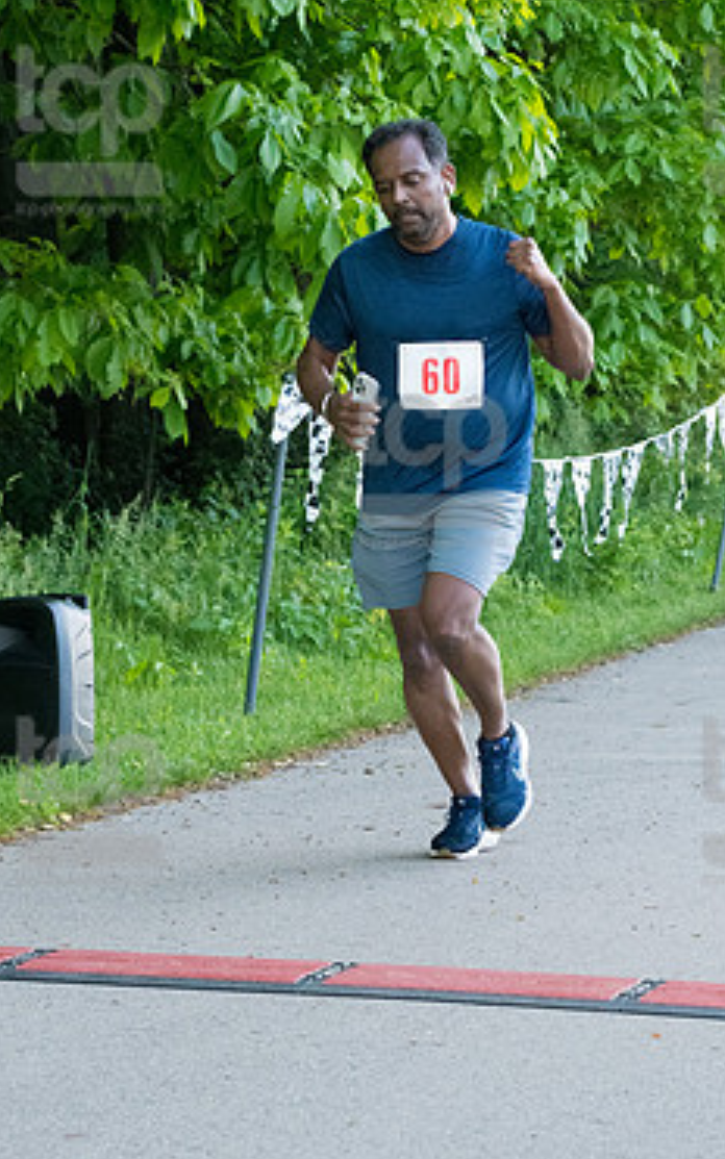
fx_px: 4677
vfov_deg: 14.1
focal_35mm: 148
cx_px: 433
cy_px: 462
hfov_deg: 8.9
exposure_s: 1/1600
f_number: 5.6
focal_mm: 80
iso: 4000
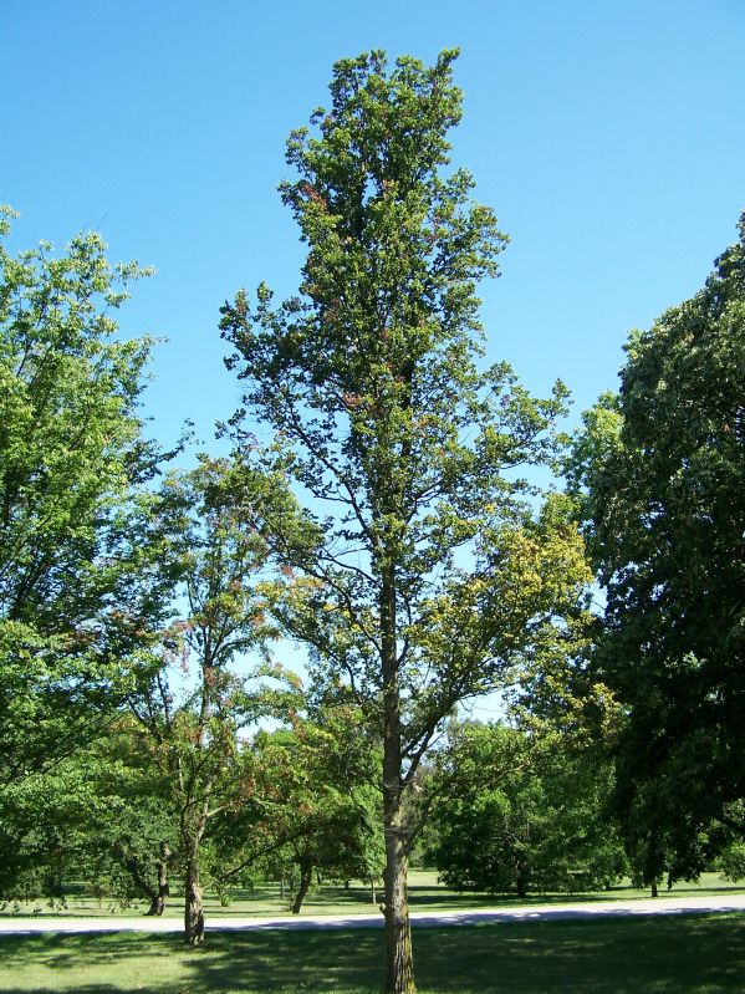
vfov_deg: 49.0
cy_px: 497
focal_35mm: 38
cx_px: 372
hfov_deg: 37.7
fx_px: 1091
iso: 80
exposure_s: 1/400
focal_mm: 6.3
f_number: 2.8
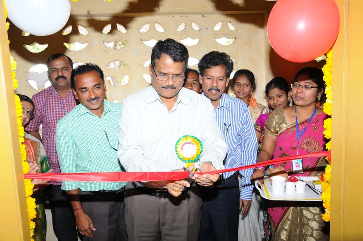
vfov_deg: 41.6
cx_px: 182
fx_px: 317
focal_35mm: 32
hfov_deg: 59.6
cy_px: 120
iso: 500
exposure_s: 1/125
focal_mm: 21
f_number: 4.5
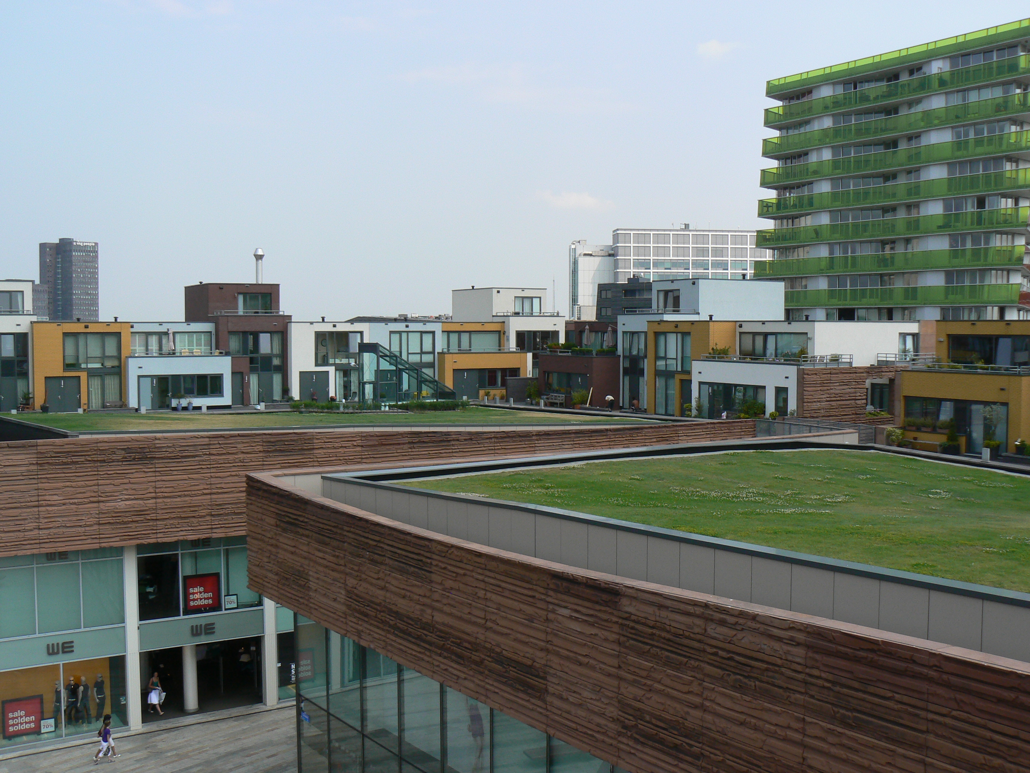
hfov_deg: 51.4
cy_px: 386
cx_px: 515
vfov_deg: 39.7
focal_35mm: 36
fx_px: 1071
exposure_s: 1/400
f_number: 6.3
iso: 80
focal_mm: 6
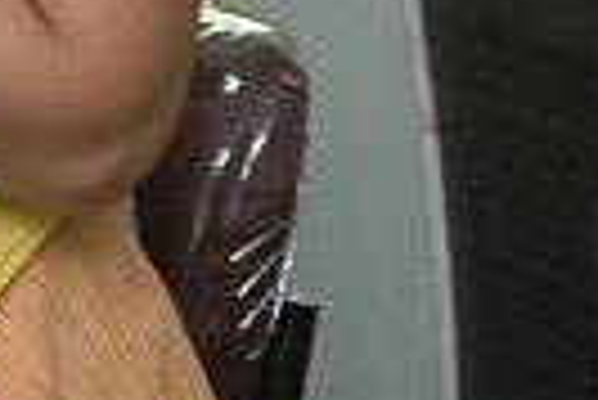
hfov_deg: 4.8
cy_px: -706
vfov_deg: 3.3
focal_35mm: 405
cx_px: -1277
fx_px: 6735
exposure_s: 1/40
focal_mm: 40
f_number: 5.6
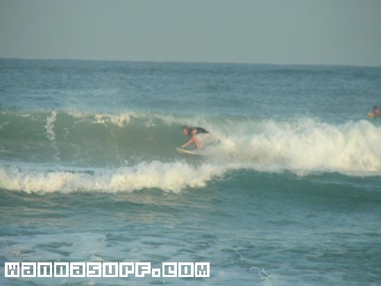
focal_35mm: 380
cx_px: 190
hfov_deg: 5.2
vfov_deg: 3.9
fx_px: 4183
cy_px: 143
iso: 80
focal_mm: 58
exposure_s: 1/400
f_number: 3.5
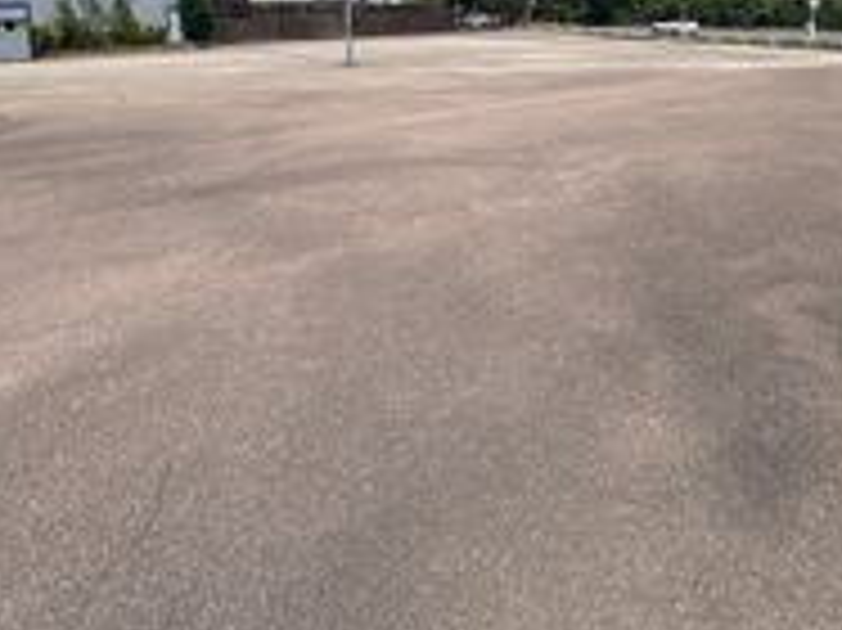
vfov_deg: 43.7
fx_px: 729
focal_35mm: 30
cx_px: 378
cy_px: 94
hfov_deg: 59.9
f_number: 2.2
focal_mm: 2.22
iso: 50
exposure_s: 1/2273
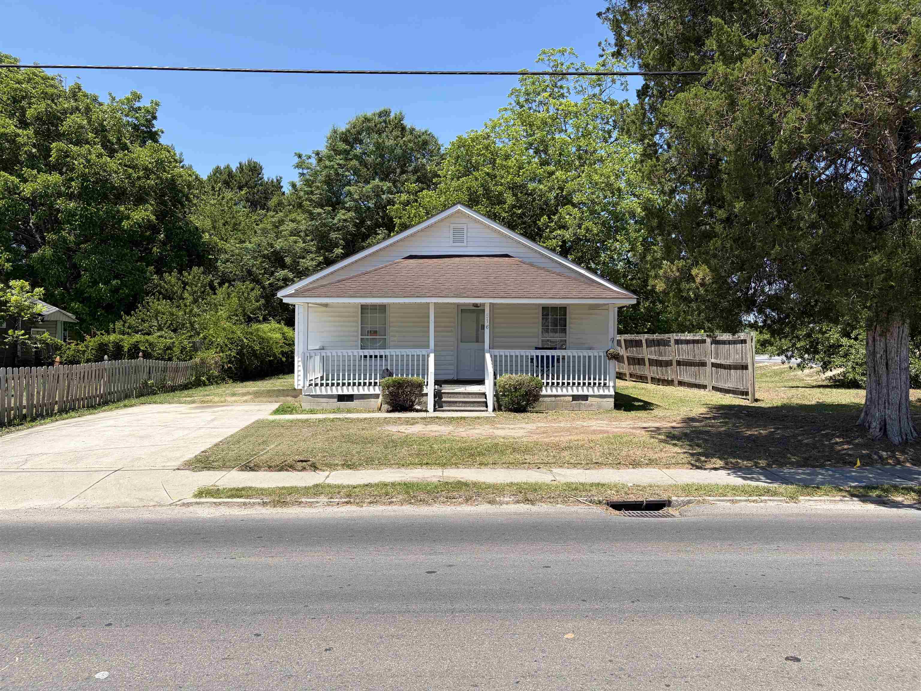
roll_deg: +0.1
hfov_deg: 67.3
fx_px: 692
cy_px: 346
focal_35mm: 26
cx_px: 460
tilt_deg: +1.0
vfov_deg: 53.1
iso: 50
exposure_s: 1/2639
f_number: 1.6
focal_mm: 5.96
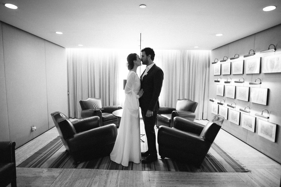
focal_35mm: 20
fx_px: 156
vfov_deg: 61.9
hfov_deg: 84.0
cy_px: 94
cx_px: 140
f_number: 1.8
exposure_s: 1/60
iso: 2500
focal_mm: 20
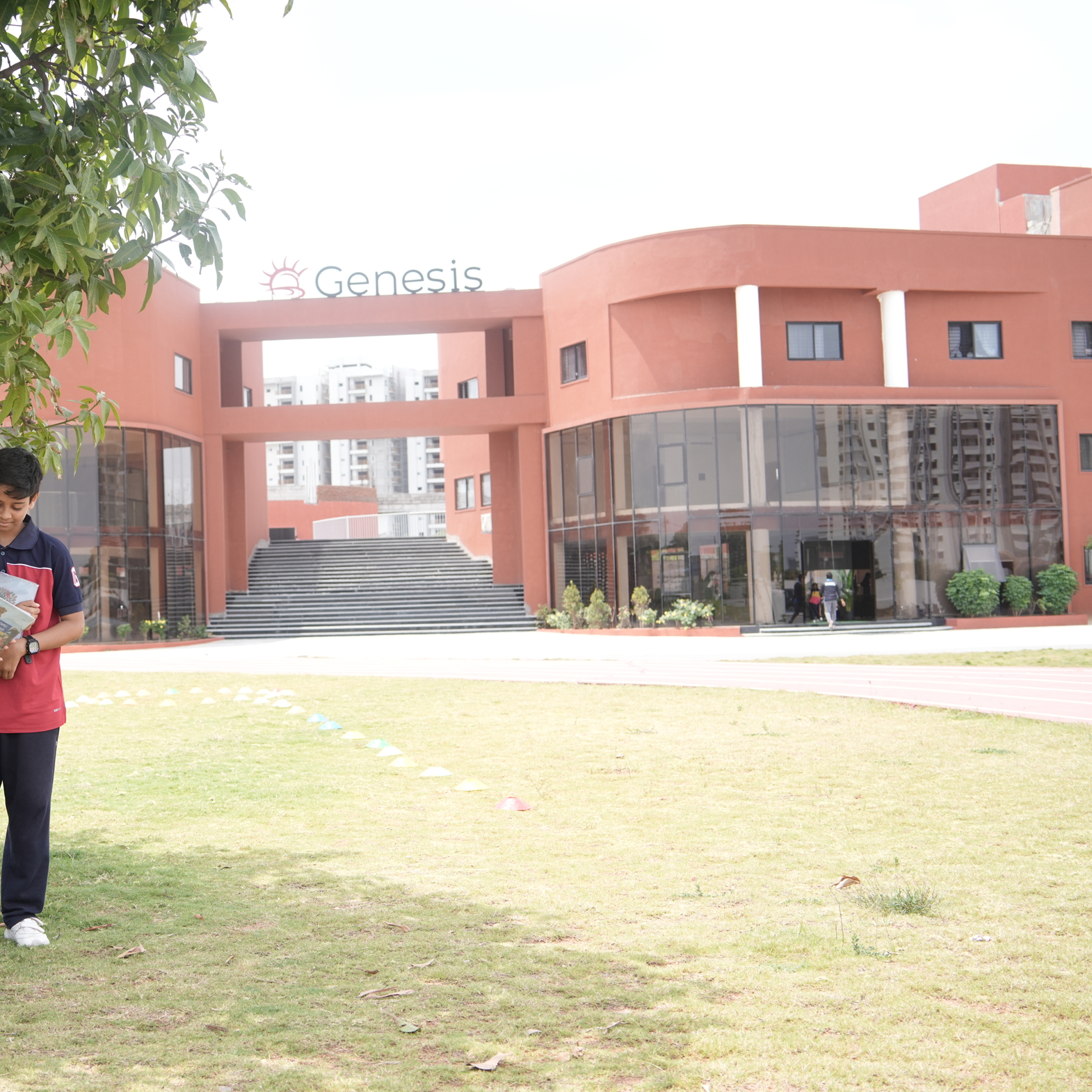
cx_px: 297
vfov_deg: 37.6
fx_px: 1606
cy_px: 547
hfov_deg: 36.8
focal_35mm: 45
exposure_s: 1/640
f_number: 5
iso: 250
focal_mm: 35
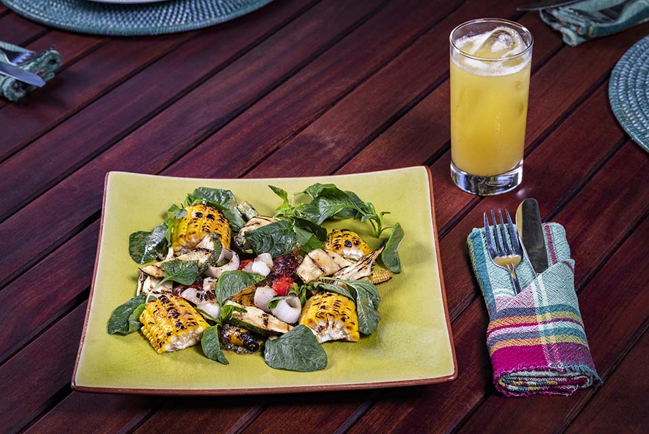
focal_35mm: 82
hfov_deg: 24.7
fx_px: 1480
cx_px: 324
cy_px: 217
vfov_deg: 16.7
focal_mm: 82
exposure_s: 1/250
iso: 400
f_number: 10
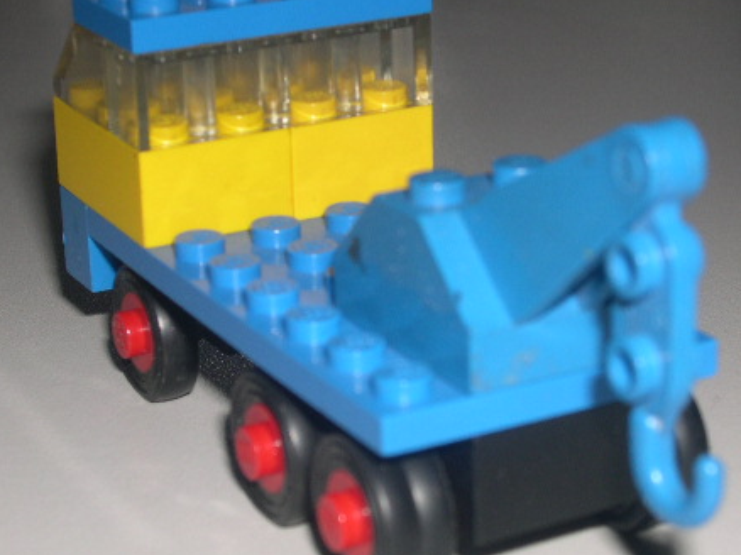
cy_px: 267
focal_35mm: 98
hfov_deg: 20.0
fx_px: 2097
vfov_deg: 15.1
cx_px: 389
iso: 100
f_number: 10
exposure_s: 1/60
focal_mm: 14.2
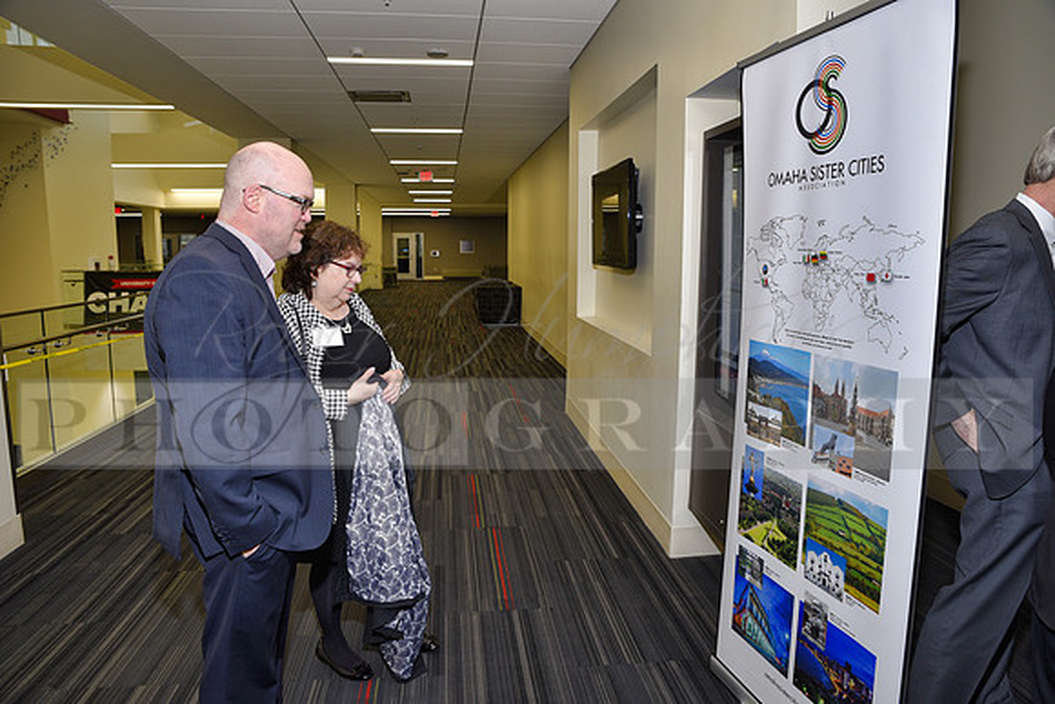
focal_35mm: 24
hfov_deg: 73.7
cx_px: 528
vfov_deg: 53.2
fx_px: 703
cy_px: 352
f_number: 5
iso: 200
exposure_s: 1/60
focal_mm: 24
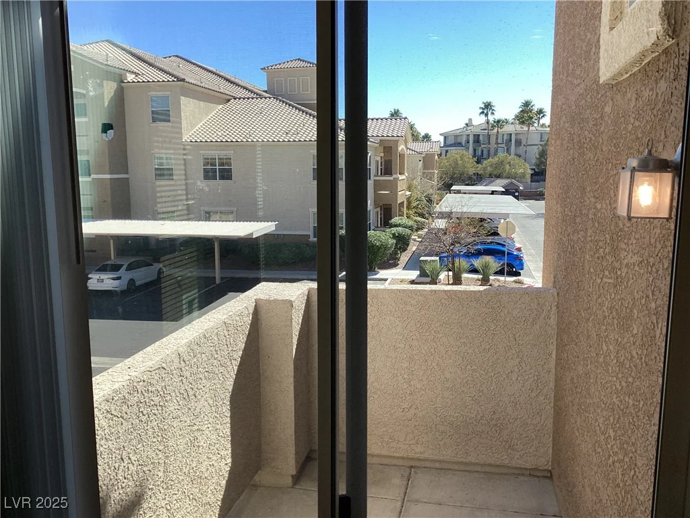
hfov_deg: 58.4
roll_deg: -0.2
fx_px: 618
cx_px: 345
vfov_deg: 45.4
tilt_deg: -9.6
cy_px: 259
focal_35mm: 31
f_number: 2.4
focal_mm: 3.3
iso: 25
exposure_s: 1/458
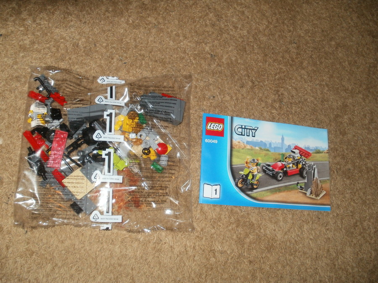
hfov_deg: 51.4
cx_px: 189
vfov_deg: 39.7
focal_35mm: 36
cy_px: 142
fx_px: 393
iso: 125
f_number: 3.5
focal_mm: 6.3
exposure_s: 1/30
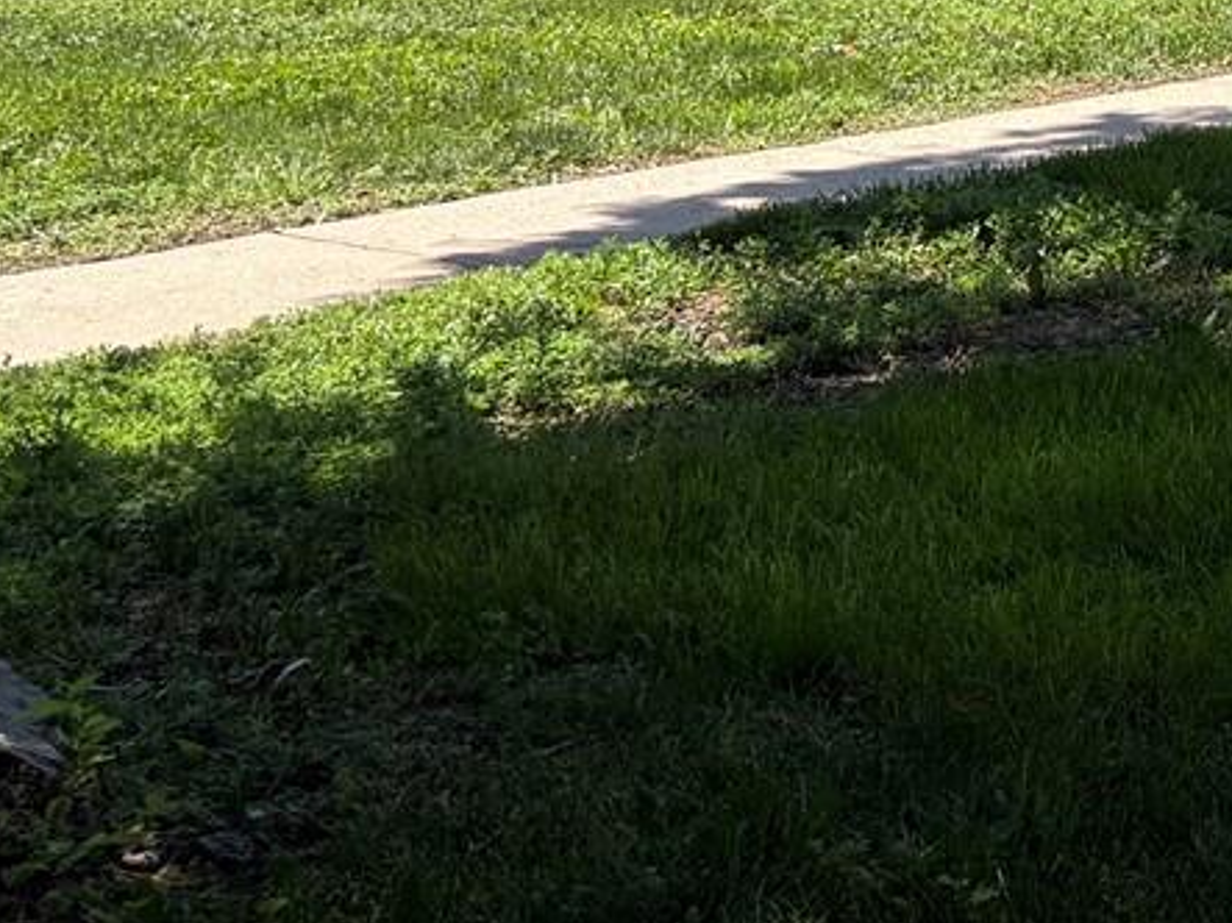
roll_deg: +2.1
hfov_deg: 17.4
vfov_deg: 14.2
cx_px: 2147
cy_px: -634
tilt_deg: +2.8
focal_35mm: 94
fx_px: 3345
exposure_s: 1/2865
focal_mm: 5.96
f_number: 1.6
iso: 50
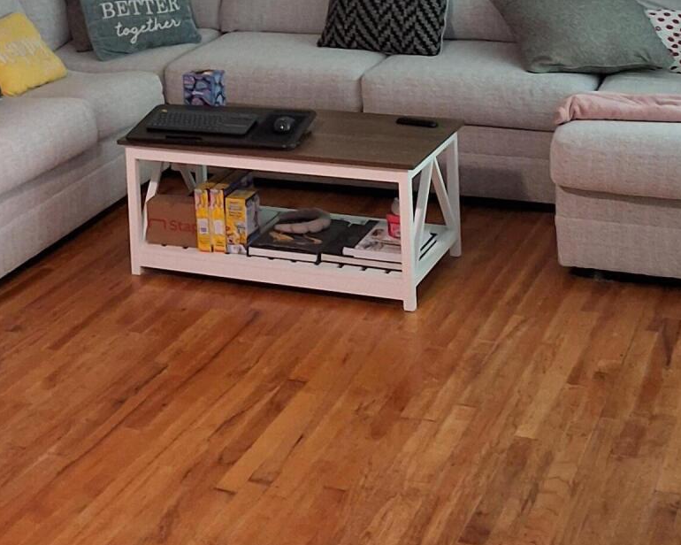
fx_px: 1431
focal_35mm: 71
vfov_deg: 20.3
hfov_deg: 26.6
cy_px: -93
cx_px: 208
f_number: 1.9
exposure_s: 1/24
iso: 250
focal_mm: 2.91
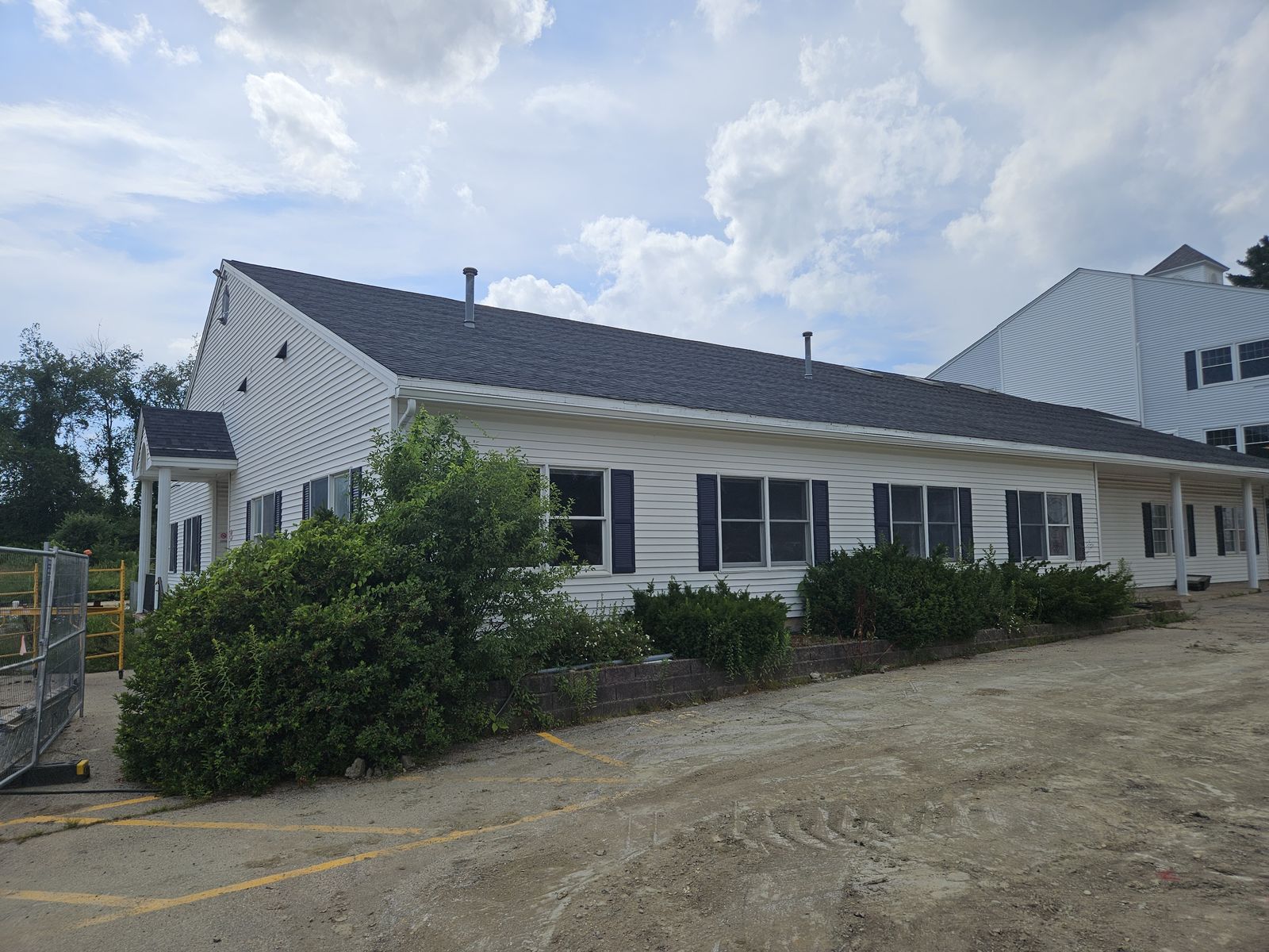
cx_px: 634
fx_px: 843
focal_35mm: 23
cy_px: 476
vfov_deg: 58.9
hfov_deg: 73.9
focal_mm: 5.4
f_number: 1.8
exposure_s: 1/3788
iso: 25
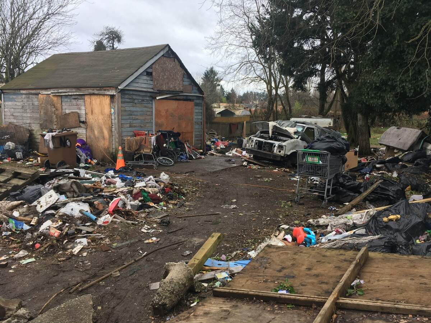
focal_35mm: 29
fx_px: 361
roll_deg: +0.2
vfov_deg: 48.2
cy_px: 162
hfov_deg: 61.7
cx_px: 216
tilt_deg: -6.7
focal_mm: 4.15
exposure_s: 1/60
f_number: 2.2
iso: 25
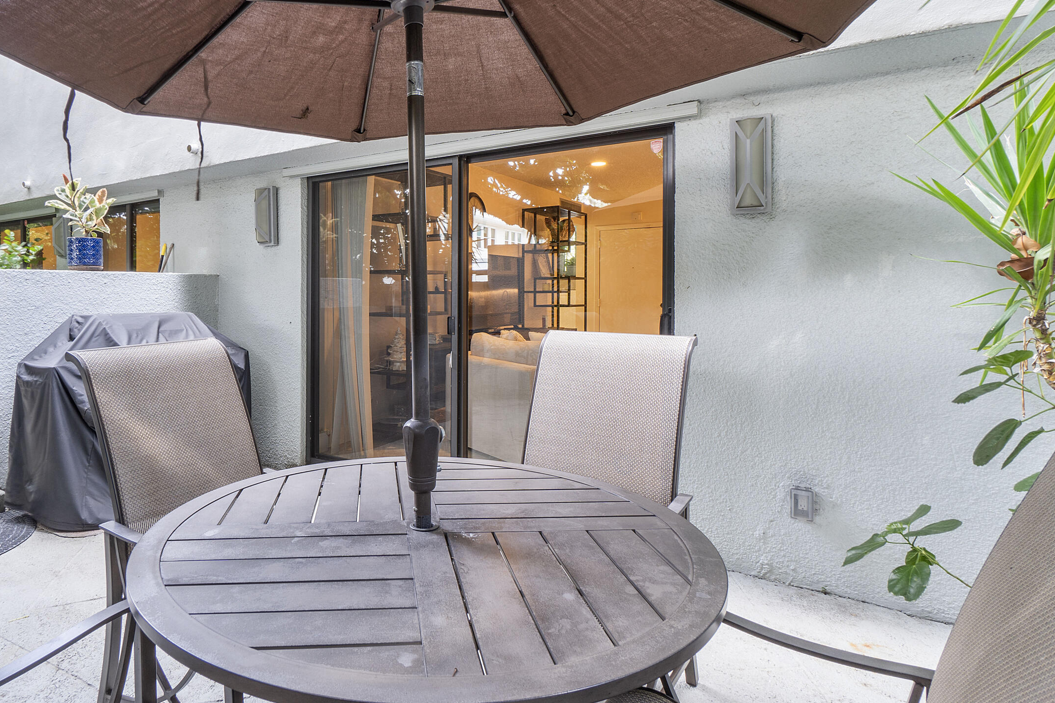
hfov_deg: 80.1
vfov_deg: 59.2
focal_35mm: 21
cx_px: 415
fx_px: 615
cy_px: 294
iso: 100
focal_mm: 10
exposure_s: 1/2
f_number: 11
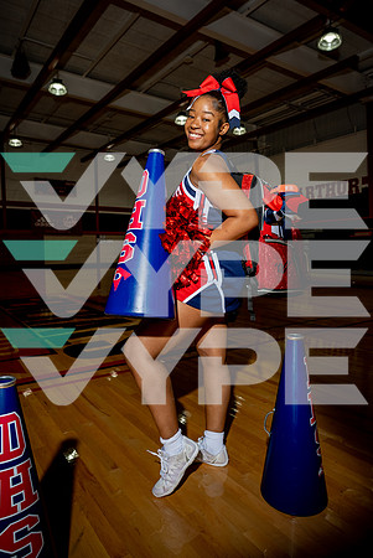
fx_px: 372
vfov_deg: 73.7
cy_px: 279
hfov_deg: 53.2
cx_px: 186
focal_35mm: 24
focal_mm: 24
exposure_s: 1/200
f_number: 5.6
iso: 160
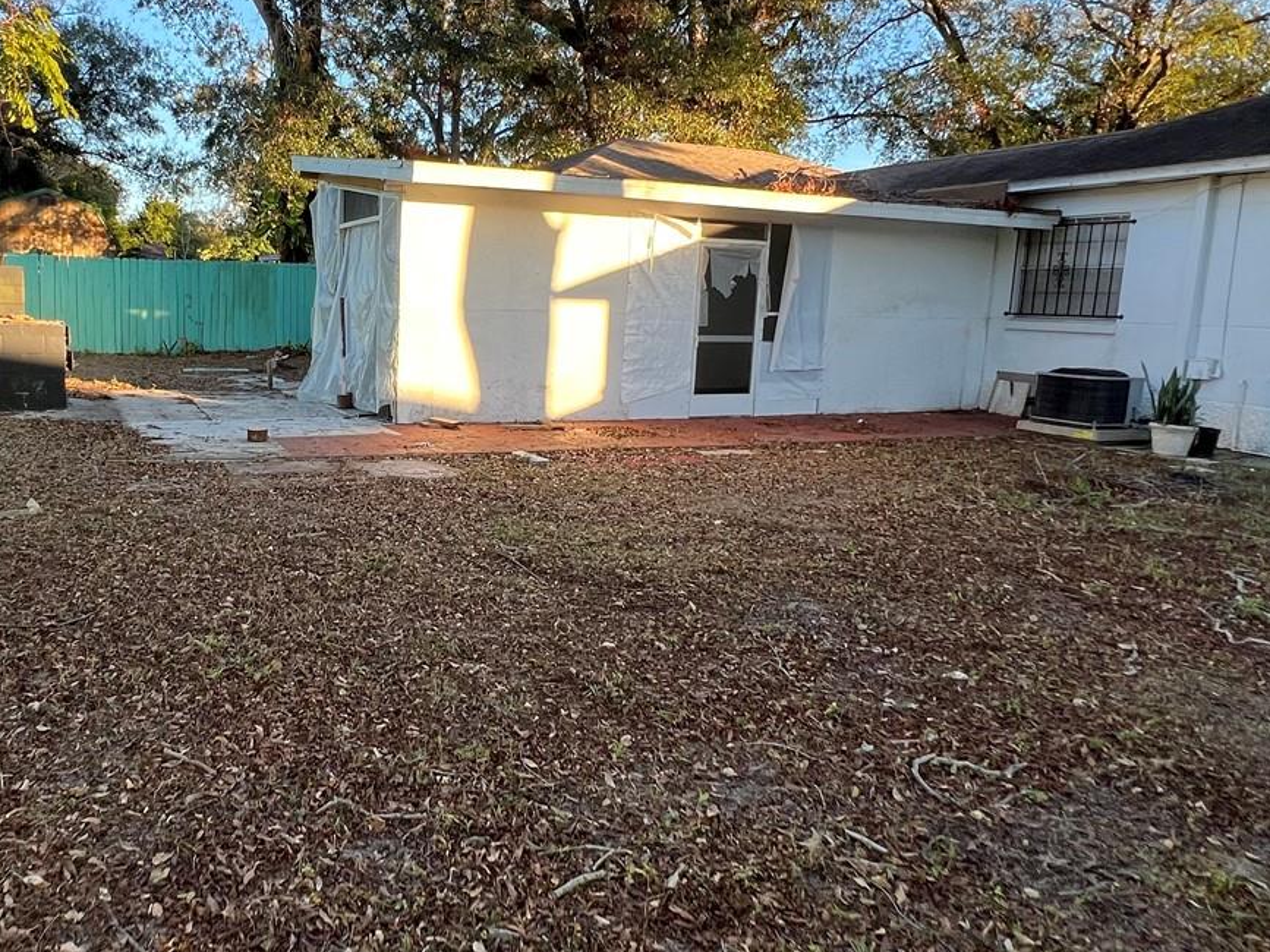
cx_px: 410
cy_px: 425
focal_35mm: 24
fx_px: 880
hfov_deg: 69.3
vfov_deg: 56.7
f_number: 1.8
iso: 32
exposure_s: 1/142
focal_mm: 1.57
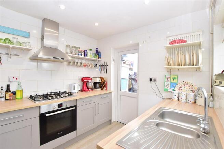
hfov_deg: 95.0
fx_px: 103
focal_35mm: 16
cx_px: 112
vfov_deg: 72.0
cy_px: 74
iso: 400
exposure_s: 1/40
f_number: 8
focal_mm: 11
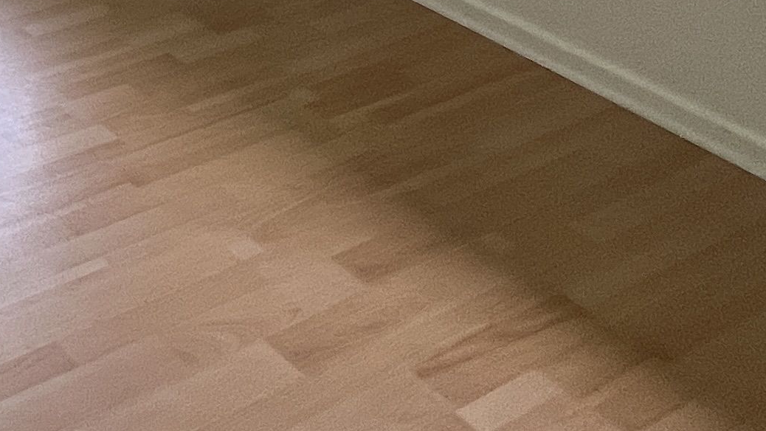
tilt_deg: -13.4
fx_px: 1117
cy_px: -383
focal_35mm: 55
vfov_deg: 17.2
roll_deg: -1.5
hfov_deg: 26.3
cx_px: -410
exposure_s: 1/99
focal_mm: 1.57
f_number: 1.8
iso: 80
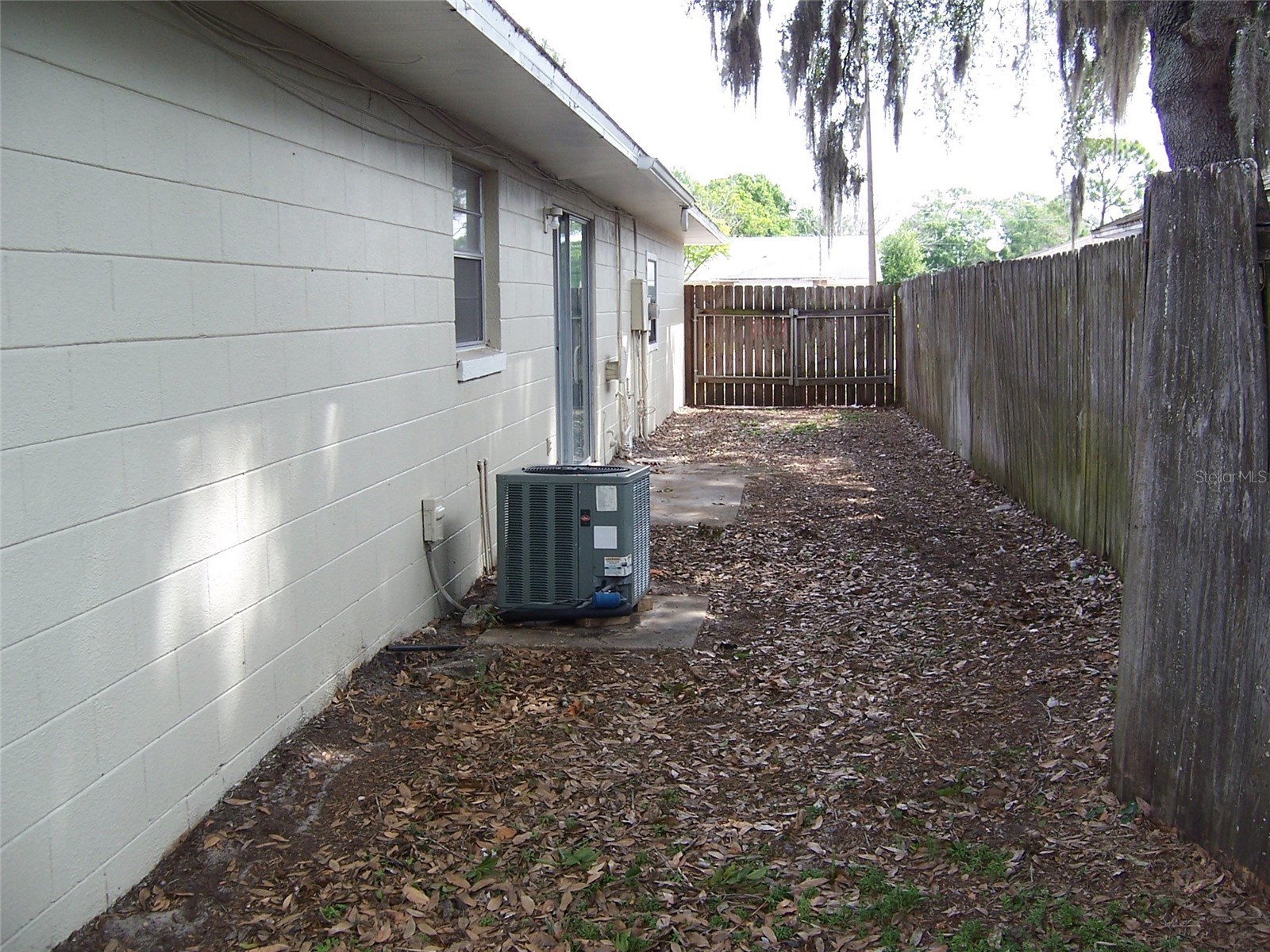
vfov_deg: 42.9
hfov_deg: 55.4
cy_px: 476
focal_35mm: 33
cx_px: 635
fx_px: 1211
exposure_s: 1/125
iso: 80
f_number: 3.4
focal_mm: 5.5
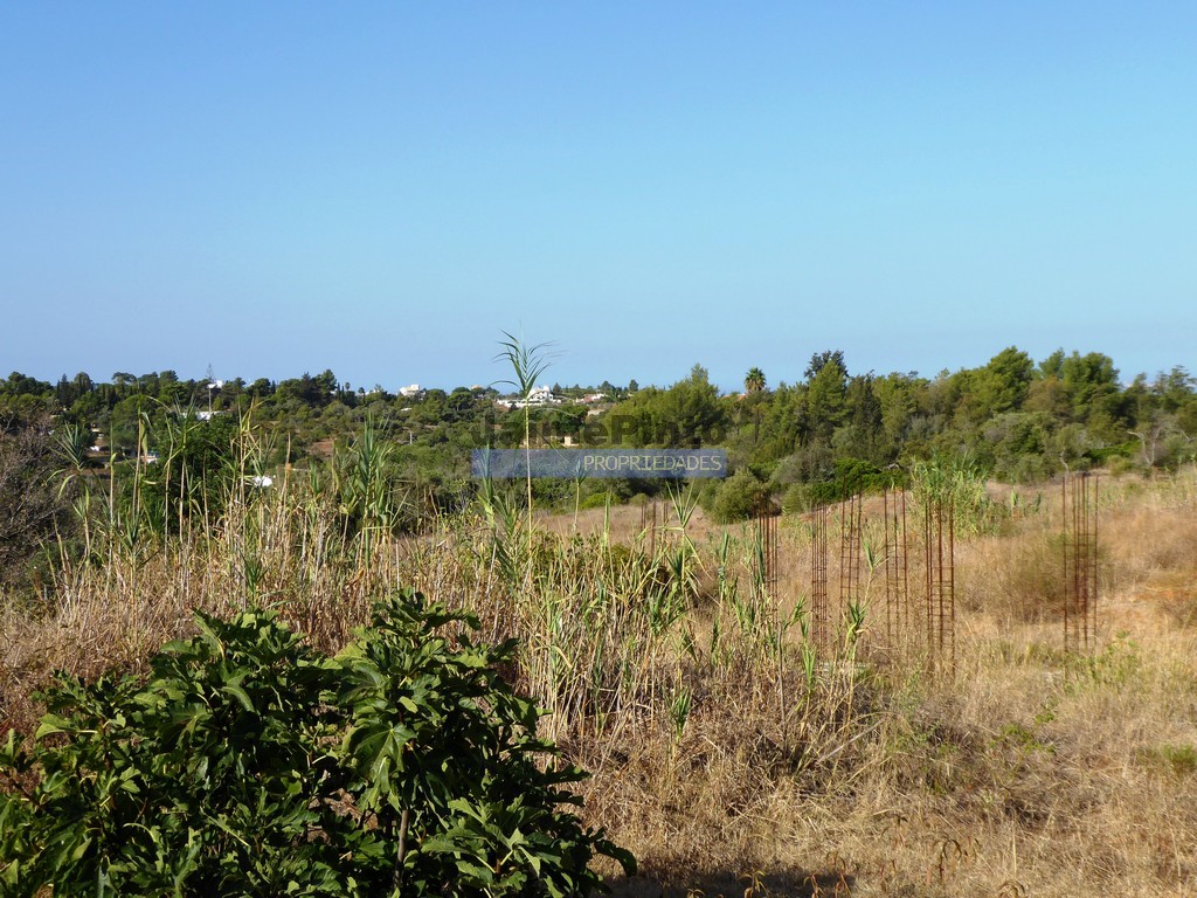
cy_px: 449
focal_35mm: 53
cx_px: 598
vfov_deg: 27.5
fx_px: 1833
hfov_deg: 36.2
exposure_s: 1/640
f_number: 4.1
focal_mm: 9
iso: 80
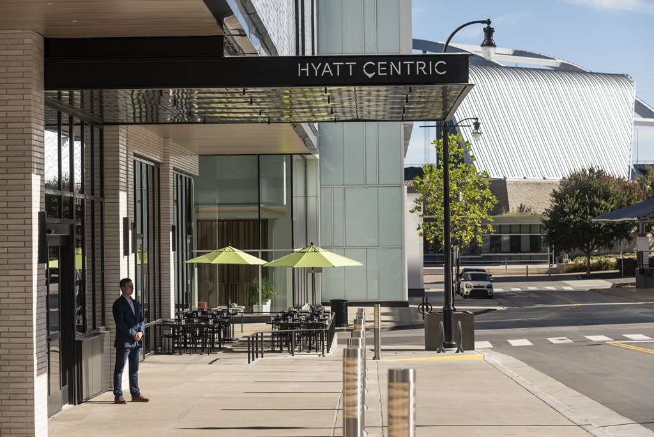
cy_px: 218
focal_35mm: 108
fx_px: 1962
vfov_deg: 12.7
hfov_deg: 18.9
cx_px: 327
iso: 100
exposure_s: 1/500
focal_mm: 108
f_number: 5.6
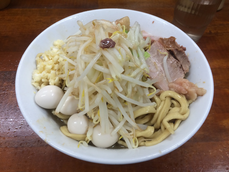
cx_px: 114
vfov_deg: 48.2
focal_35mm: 29
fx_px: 192
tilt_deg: -57.1
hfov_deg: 61.7
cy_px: 86
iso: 100
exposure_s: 1/33
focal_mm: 4.15
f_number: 2.2
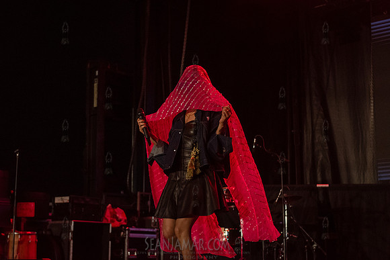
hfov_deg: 28.8
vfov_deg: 19.5
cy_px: 130
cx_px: 195
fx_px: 758
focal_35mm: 70
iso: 6400
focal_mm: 70
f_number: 3.5
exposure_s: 1/400
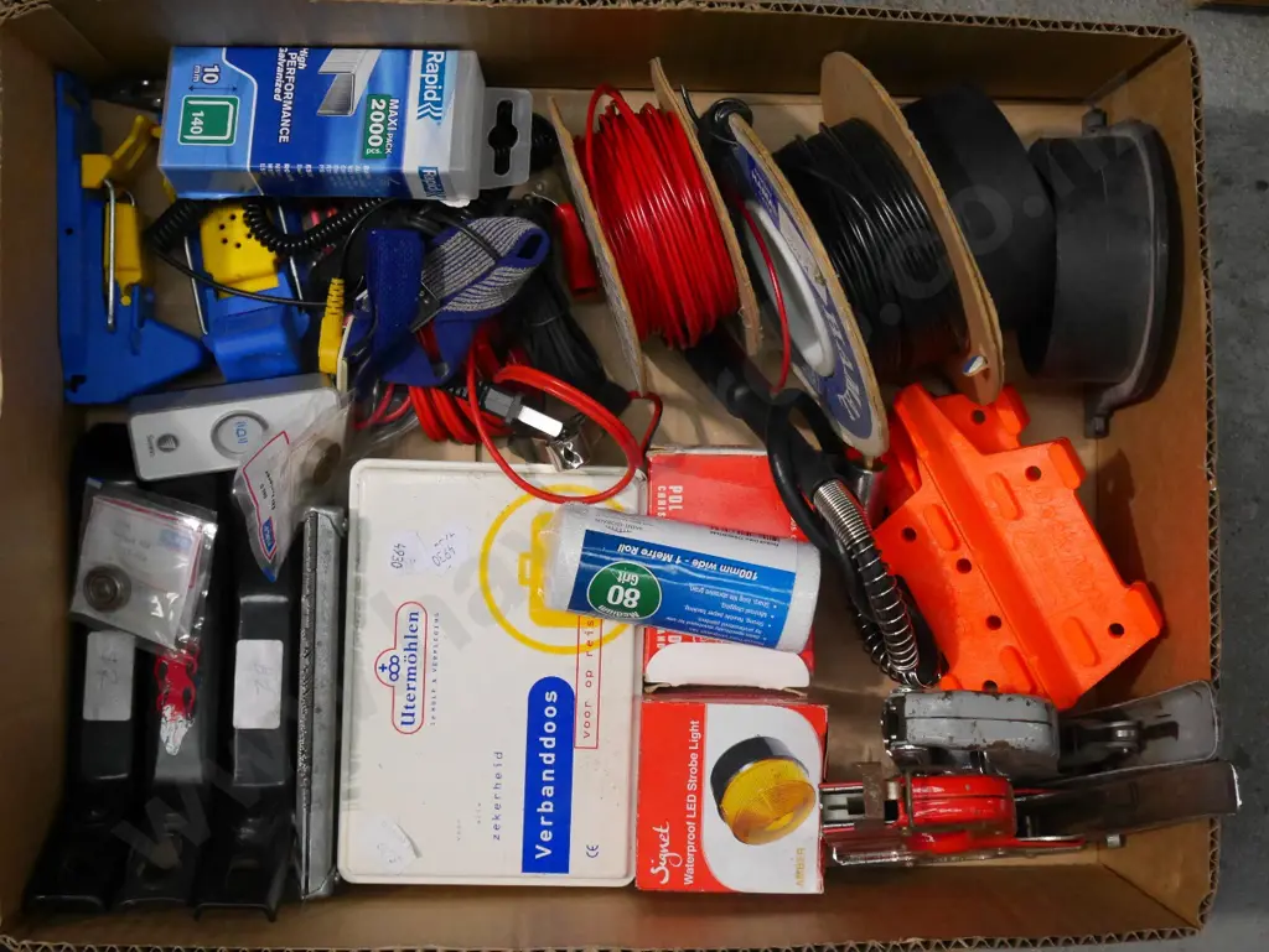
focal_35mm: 56
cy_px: 476
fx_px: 2054
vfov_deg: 26.1
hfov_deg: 34.3
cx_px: 634
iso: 3200
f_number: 5.5
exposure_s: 1/60
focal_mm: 28
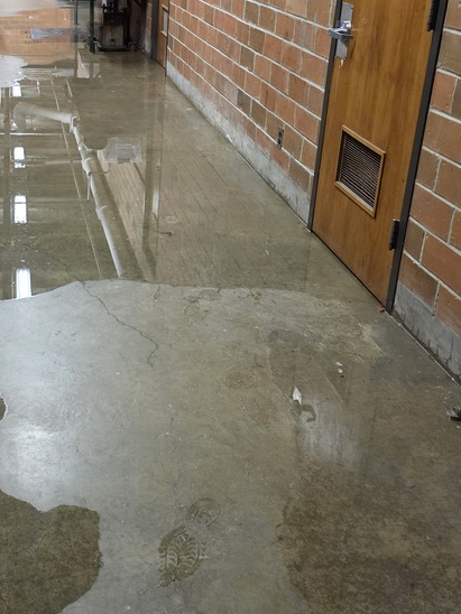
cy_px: 234
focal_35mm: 43
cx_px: 105
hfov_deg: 32.8
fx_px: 764
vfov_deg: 43.5
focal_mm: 6.5
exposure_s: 1/120
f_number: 1.4
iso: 1000
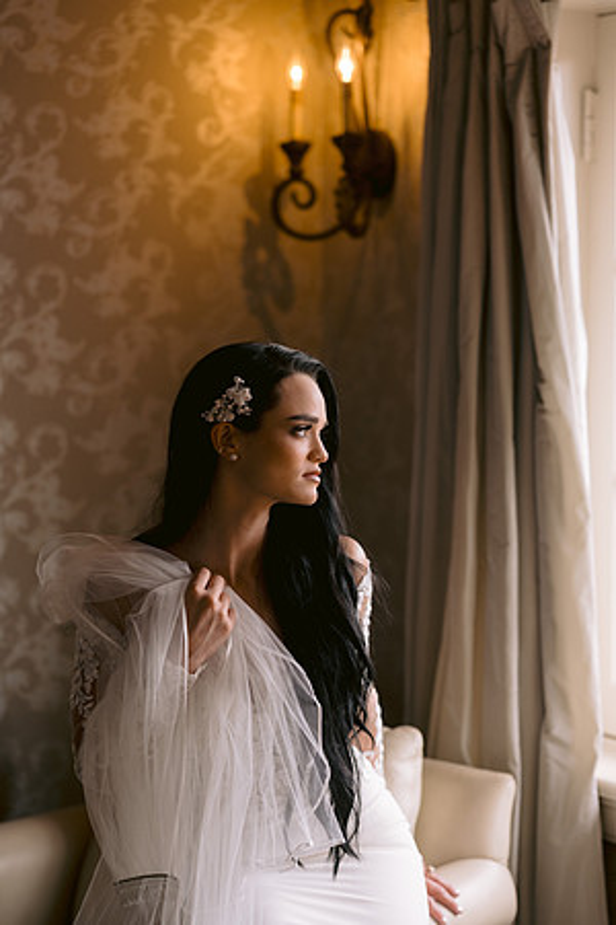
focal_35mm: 85
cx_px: 308
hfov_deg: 16.1
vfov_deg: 23.9
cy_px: 462
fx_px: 2181
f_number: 2.2
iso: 125
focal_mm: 85
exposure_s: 1/160
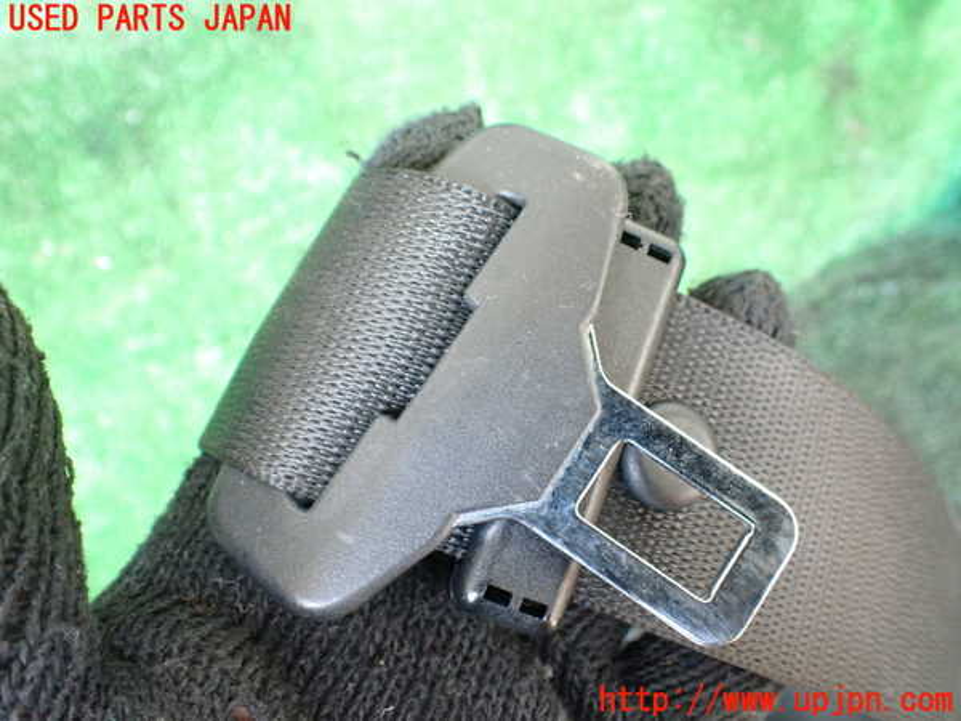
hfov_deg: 60.0
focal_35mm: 30
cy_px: 360
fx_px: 833
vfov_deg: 46.8
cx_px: 480
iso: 800
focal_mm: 5.4
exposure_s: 1/100
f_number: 2.3
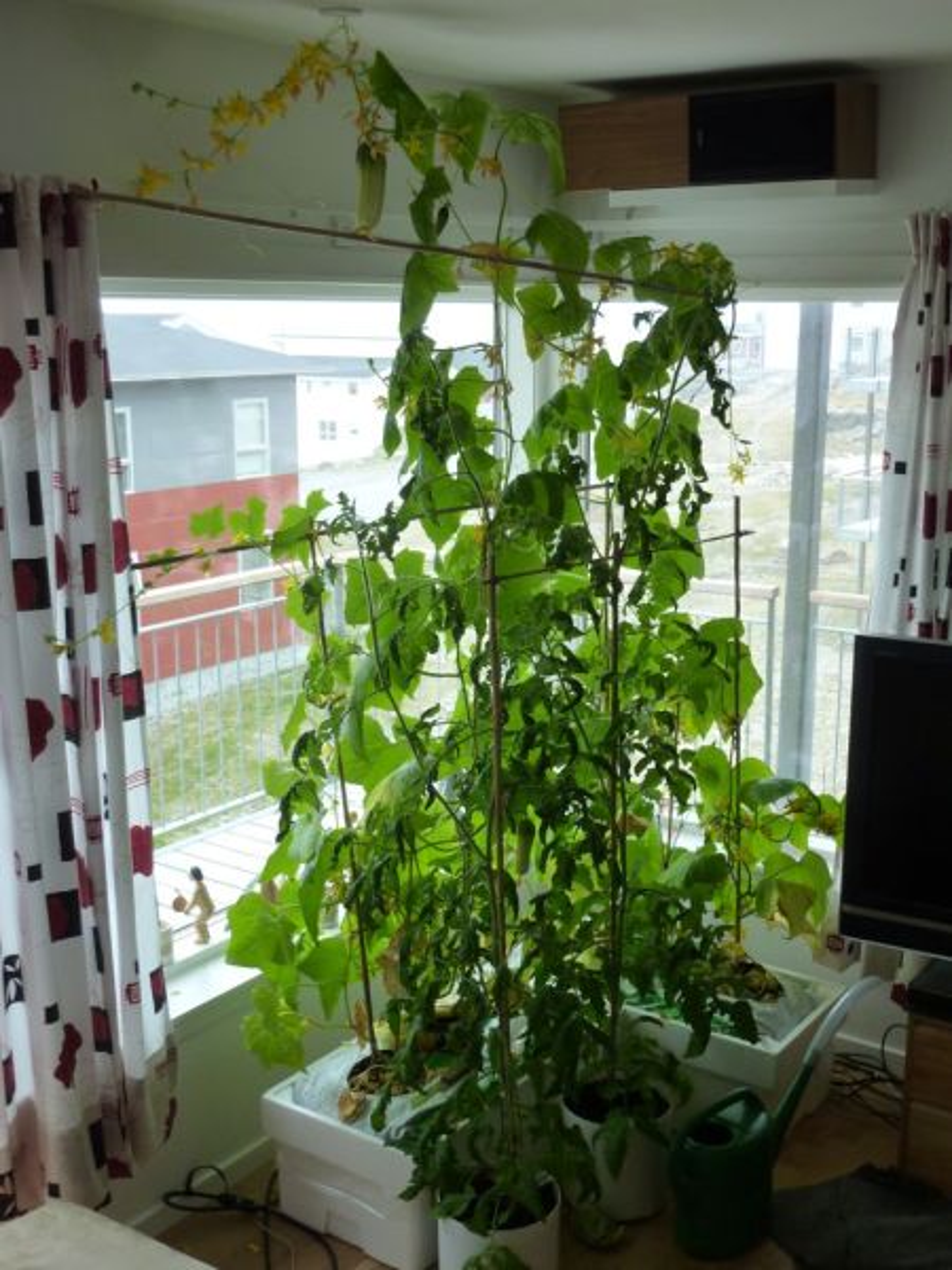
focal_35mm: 40
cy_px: 635
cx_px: 476
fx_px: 1467
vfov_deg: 46.8
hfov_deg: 36.0
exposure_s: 1/40
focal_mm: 6.5
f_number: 3.6
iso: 125
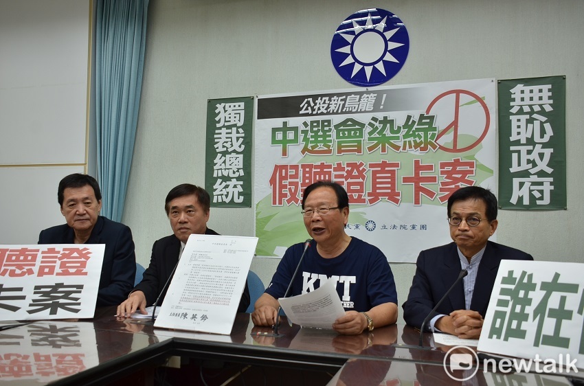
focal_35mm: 33
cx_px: 292
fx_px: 534
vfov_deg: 39.8
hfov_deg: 57.3
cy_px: 193
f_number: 4.5
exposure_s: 1/80
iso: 400
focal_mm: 22
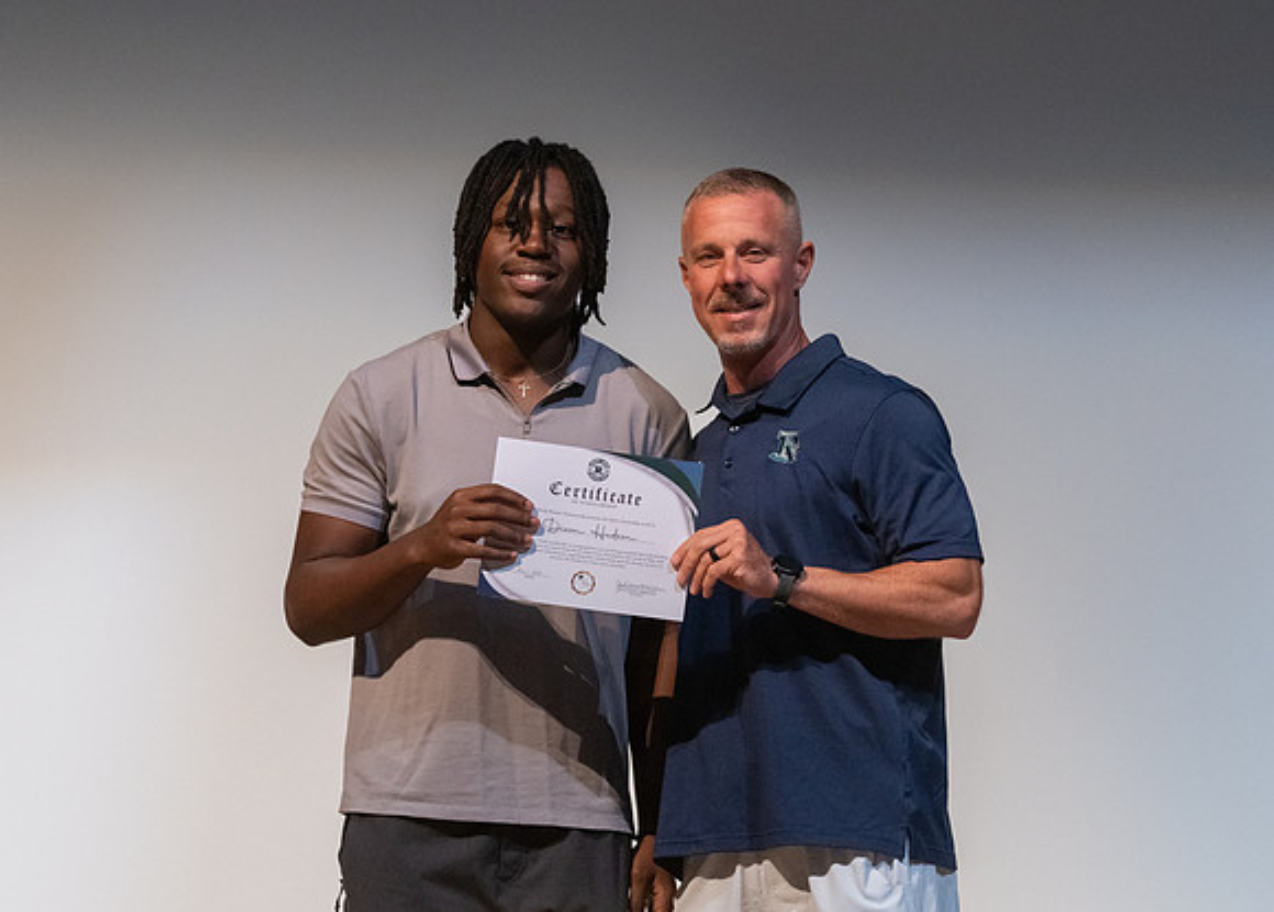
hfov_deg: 10.6
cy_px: 401
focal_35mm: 189
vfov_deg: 7.6
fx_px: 6850
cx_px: 633
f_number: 4
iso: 6400
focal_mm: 158
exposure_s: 1/320
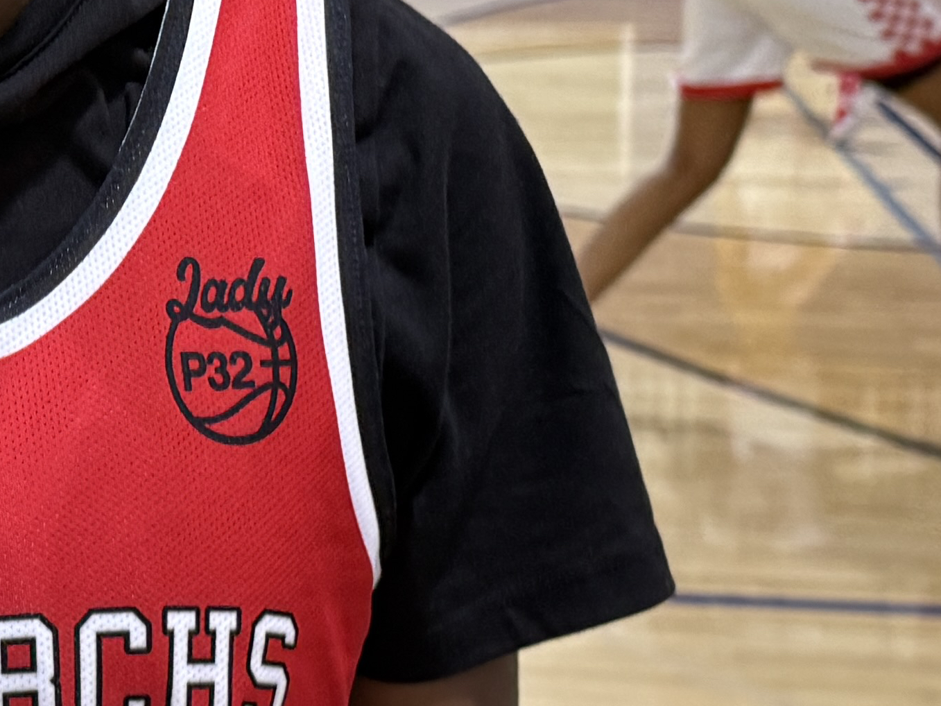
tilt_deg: -10.1
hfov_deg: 18.9
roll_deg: -0.4
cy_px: 166
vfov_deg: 14.6
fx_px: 2746
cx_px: 9
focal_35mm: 101
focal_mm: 6.76
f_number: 1.78
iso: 250
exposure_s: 1/60
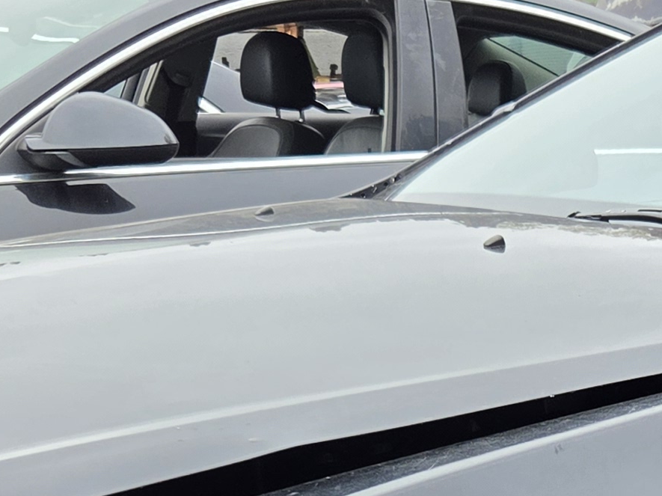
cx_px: 747
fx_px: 1988
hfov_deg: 18.1
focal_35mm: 104
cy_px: 702
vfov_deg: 13.5
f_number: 1.8
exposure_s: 1/952
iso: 80
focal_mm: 5.4
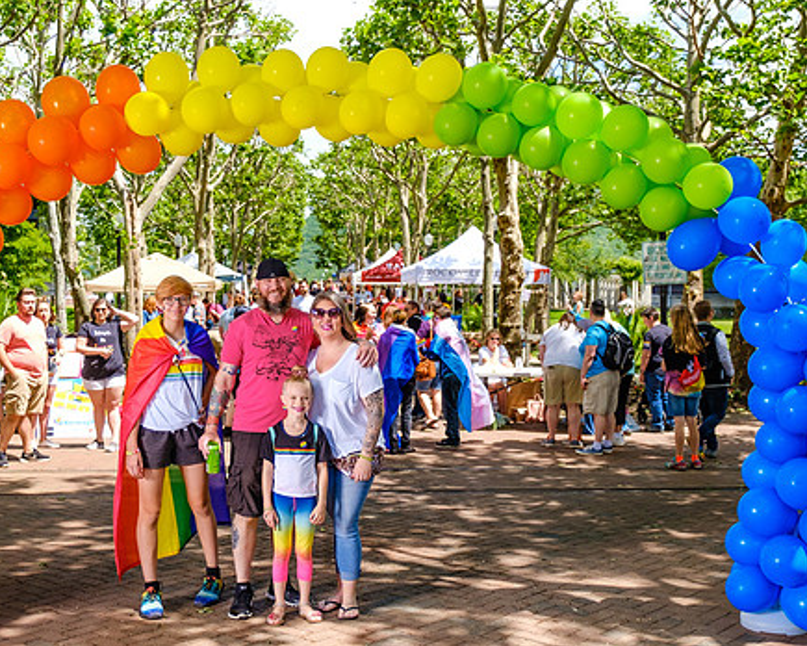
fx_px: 1099
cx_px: 350
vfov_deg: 32.7
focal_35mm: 46
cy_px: 308
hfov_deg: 40.3
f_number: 2.8
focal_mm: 22
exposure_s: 1/2400
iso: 400
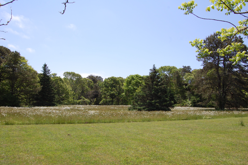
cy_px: 82
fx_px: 206
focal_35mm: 30
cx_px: 124
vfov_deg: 43.5
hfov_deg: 62.0
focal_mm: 20
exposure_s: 1/320
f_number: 9
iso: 200
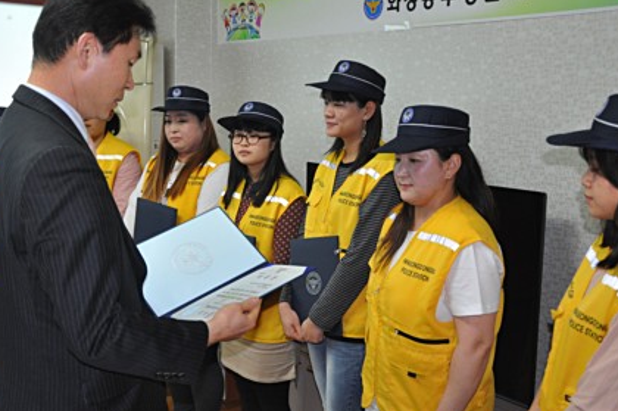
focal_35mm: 45
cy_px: 205
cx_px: 277
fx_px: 765
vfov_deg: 30.1
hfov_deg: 43.9
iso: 800
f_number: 4
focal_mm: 25
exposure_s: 1/60
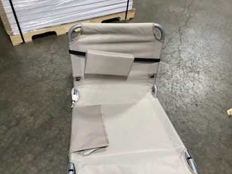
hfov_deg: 61.7
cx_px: 116
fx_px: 194
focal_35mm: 29
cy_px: 87
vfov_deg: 48.2
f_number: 1.8
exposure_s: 1/30
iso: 320
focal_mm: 3
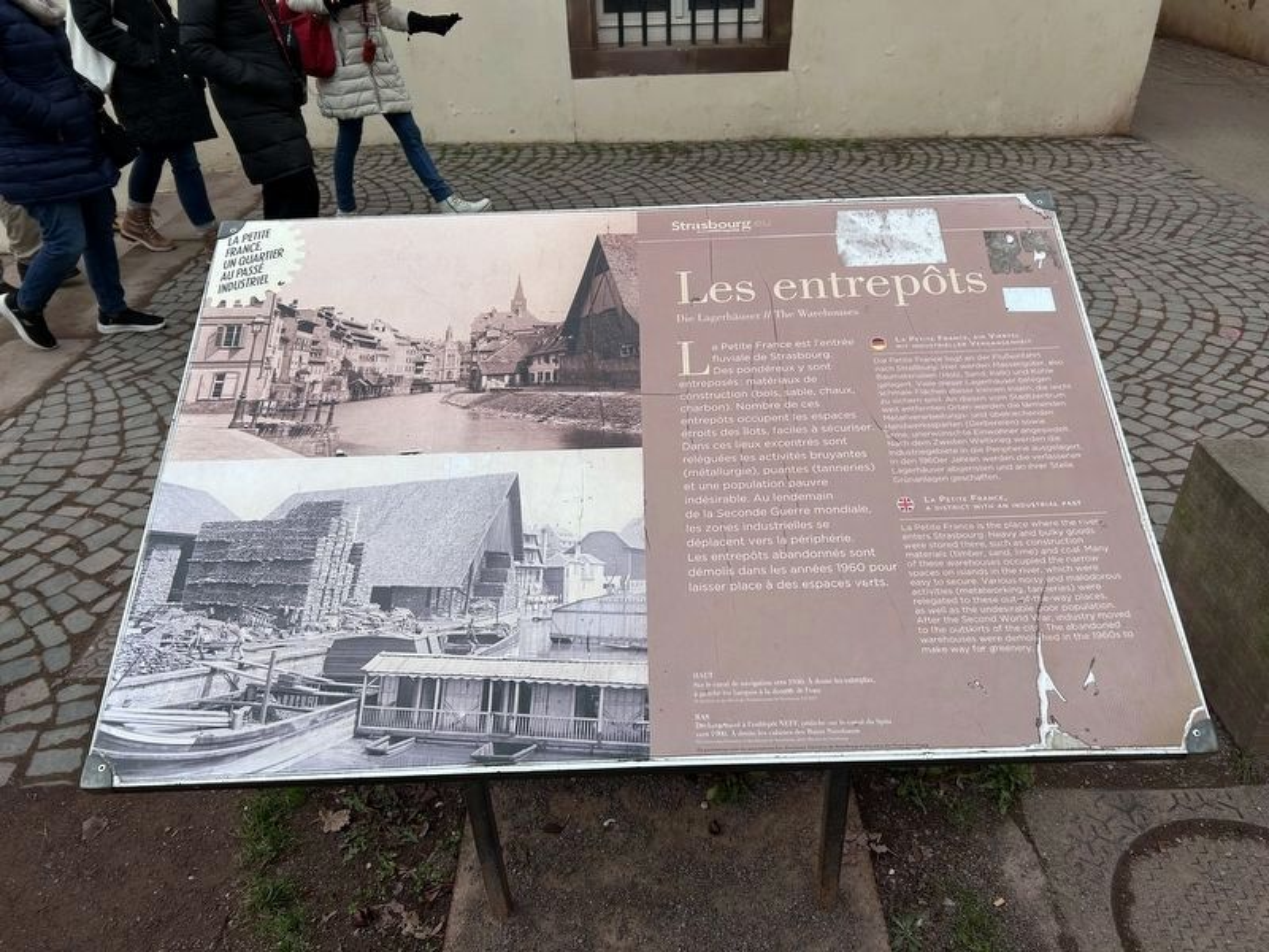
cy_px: 476
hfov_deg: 67.3
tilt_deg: -32.3
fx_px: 953
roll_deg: +1.9
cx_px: 634
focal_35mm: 26
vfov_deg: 53.1
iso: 50
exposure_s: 1/310
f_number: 1.5
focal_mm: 5.7
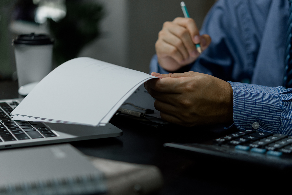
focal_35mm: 60
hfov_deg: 33.4
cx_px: 146
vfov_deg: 22.6
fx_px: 487
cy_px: 98
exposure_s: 1/100
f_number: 2.8
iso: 200
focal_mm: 60
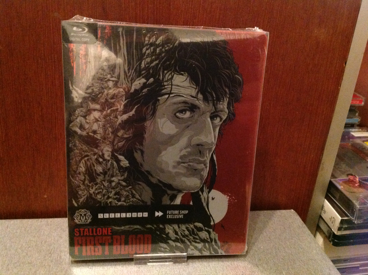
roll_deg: -4.4
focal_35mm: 35
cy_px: 138
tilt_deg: -23.3
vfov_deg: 40.6
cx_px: 184
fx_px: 372
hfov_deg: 52.7
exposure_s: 1/17
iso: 800
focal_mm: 4.28
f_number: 2.4
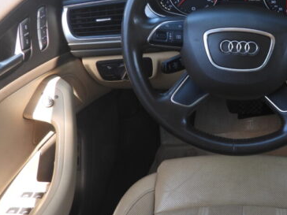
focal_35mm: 47
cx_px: 253
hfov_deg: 38.0
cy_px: 108
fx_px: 390
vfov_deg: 30.9
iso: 100
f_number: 2.8
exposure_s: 1/40
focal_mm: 4.3
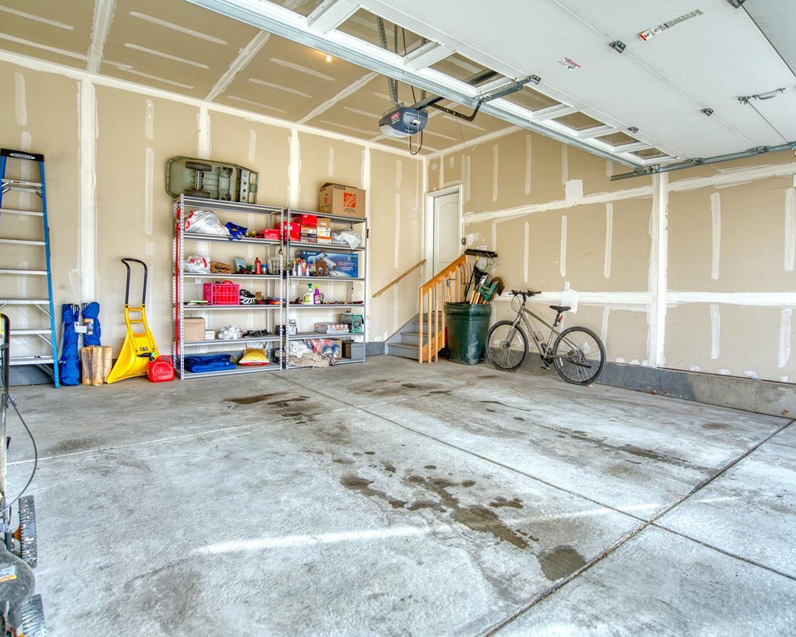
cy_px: 309
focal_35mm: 19
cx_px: 437
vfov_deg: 70.8
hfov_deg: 83.0
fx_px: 448
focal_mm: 16
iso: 500
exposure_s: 1/400
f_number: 4
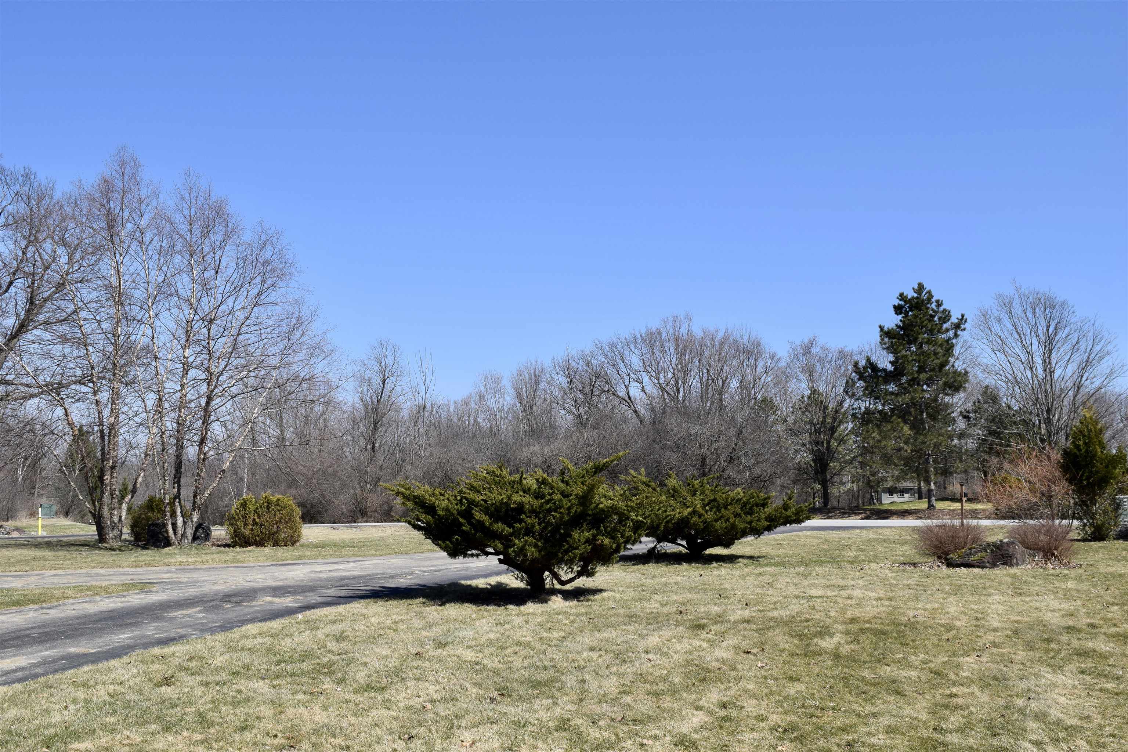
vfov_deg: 41.7
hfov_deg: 59.5
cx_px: 564
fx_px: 987
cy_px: 376
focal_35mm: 32
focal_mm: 21
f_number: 10
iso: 200
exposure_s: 1/400
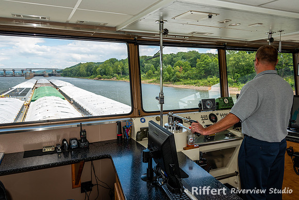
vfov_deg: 46.4
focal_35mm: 28
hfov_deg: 65.5
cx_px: 150
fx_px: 233
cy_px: 100
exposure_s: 1/60
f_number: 10
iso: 100
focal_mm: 28
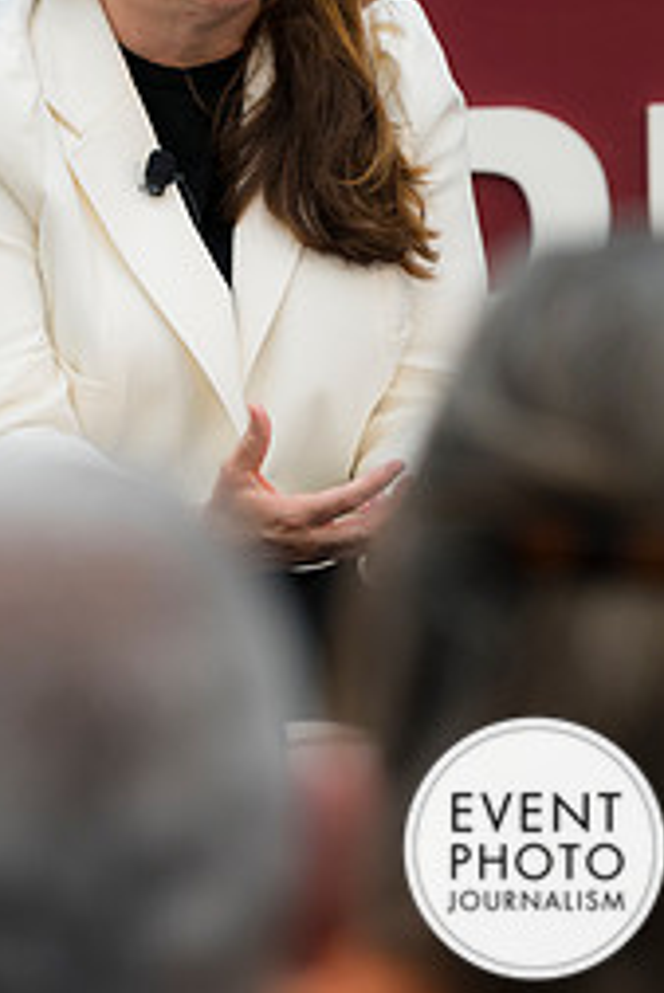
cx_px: 204
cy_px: 220
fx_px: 11051
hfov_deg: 3.4
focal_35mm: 400
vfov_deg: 5.1
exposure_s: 1/200
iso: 140
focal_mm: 150
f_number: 2.8
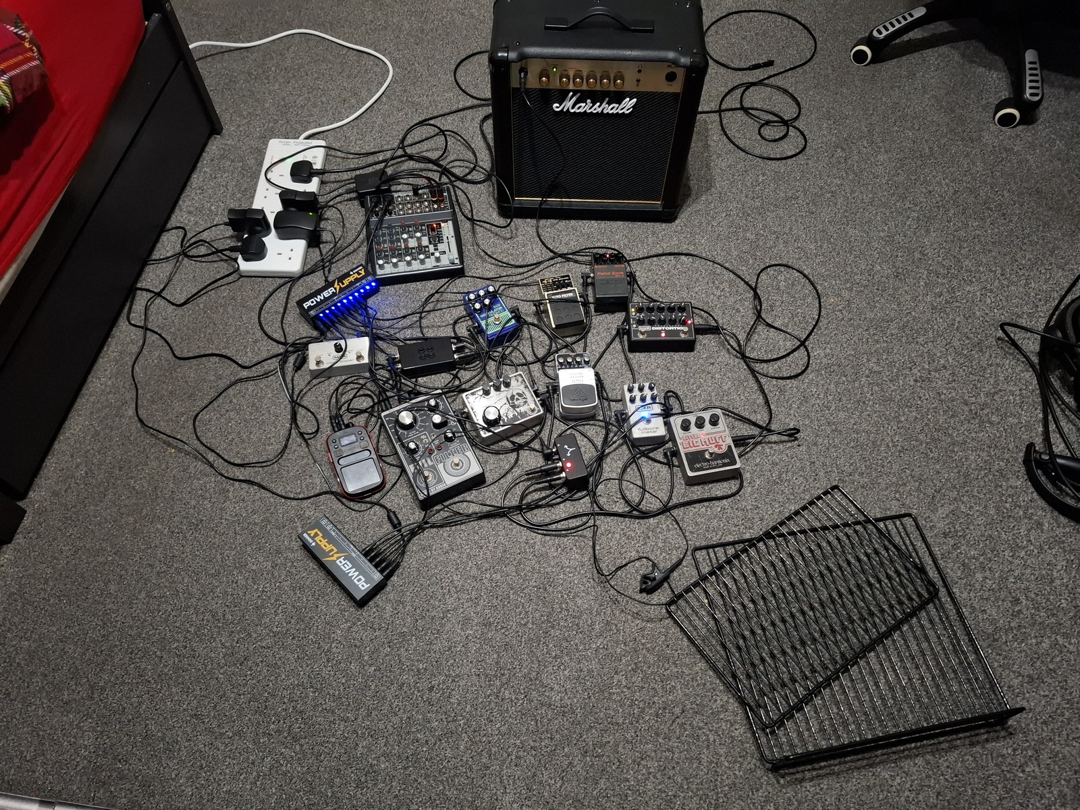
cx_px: 540
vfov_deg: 58.9
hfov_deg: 73.9
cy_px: 405
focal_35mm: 23
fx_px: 718
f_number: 1.8
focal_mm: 5.54
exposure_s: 1/25
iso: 800
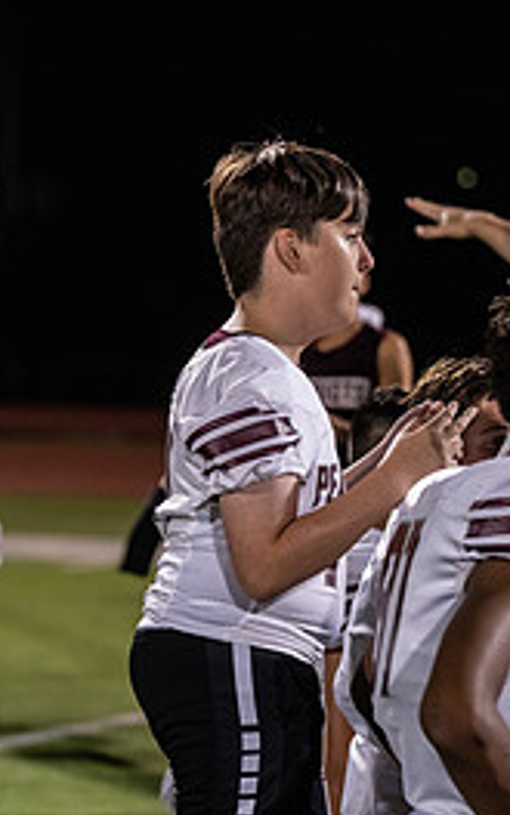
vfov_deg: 10.2
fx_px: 4559
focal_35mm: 205
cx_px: 170
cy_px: 587
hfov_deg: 6.4
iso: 2500
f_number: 3.5
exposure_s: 1/320
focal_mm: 118
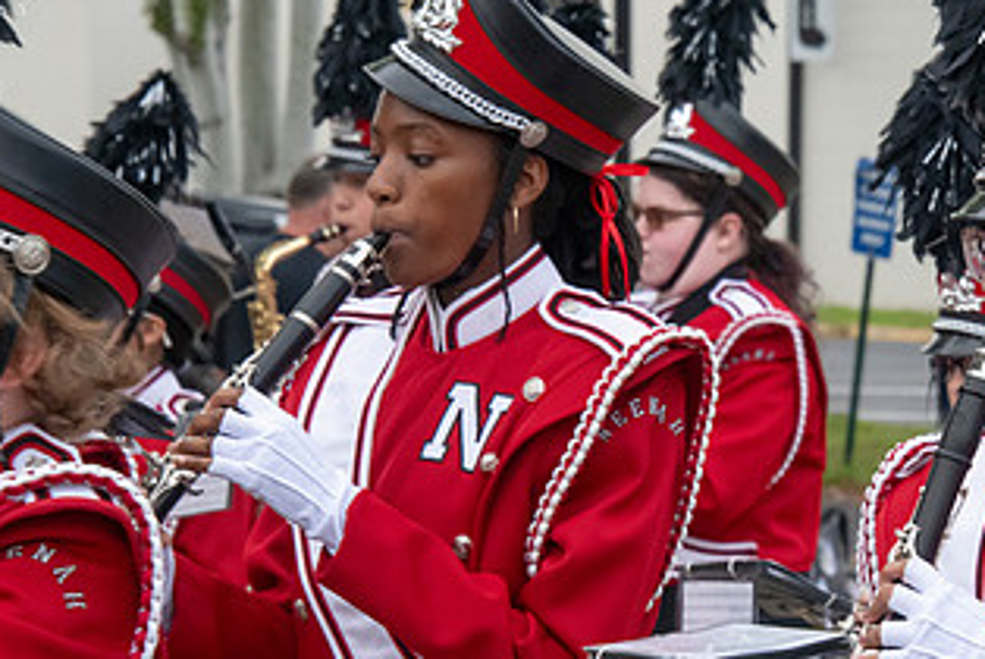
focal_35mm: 249
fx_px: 6819
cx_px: 907
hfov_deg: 8.2
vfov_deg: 5.5
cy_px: 563
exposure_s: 1/320
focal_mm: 135
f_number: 11
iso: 3200
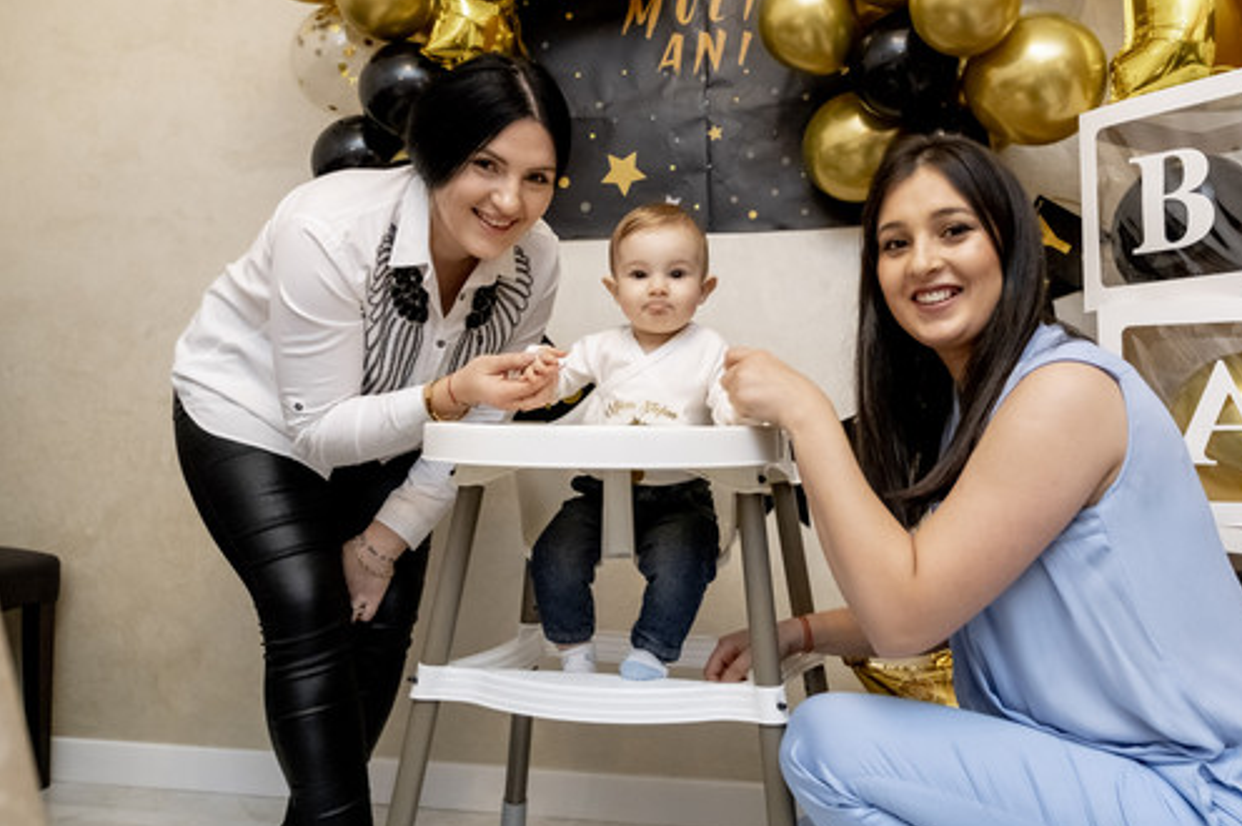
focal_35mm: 31
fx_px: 1069
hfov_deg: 60.1
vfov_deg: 42.2
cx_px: 699
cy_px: 354
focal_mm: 16
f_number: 2.8
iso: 1250
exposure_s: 1/160
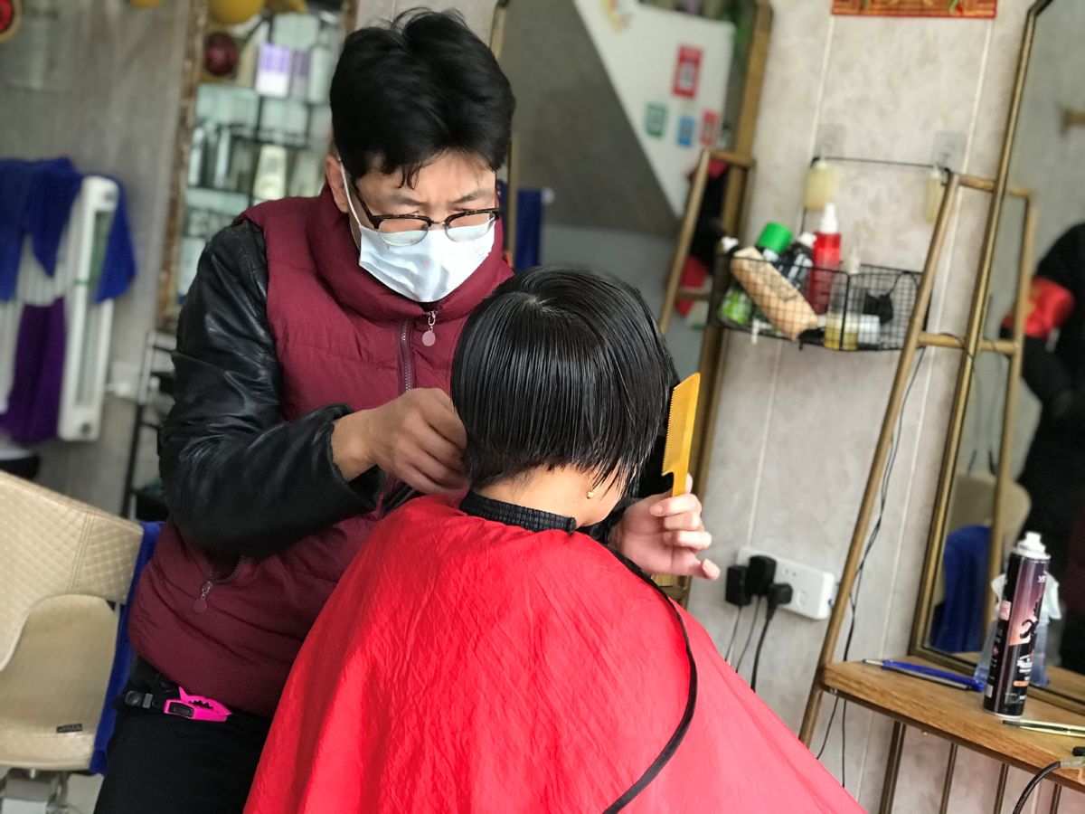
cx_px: 542
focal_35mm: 57
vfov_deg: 25.7
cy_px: 407
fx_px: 1787
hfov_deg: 33.8
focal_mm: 6.6
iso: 200
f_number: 2.8
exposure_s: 1/50
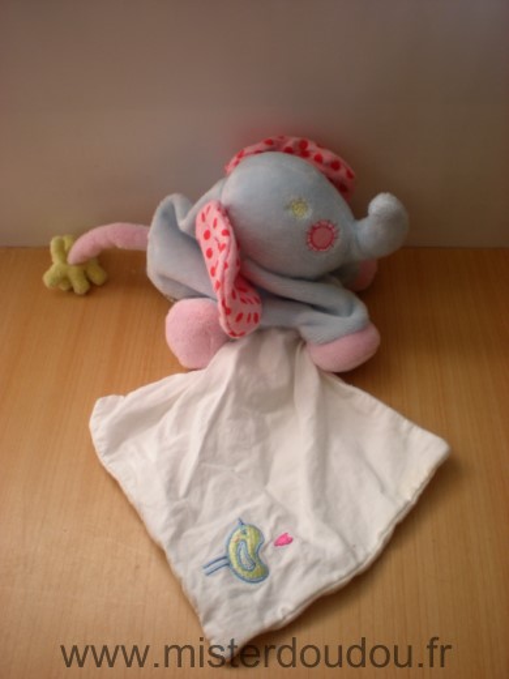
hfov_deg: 37.7
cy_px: 340
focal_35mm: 38
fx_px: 745
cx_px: 254
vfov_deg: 49.0
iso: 68
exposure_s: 1/60
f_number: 3.1
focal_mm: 6.3
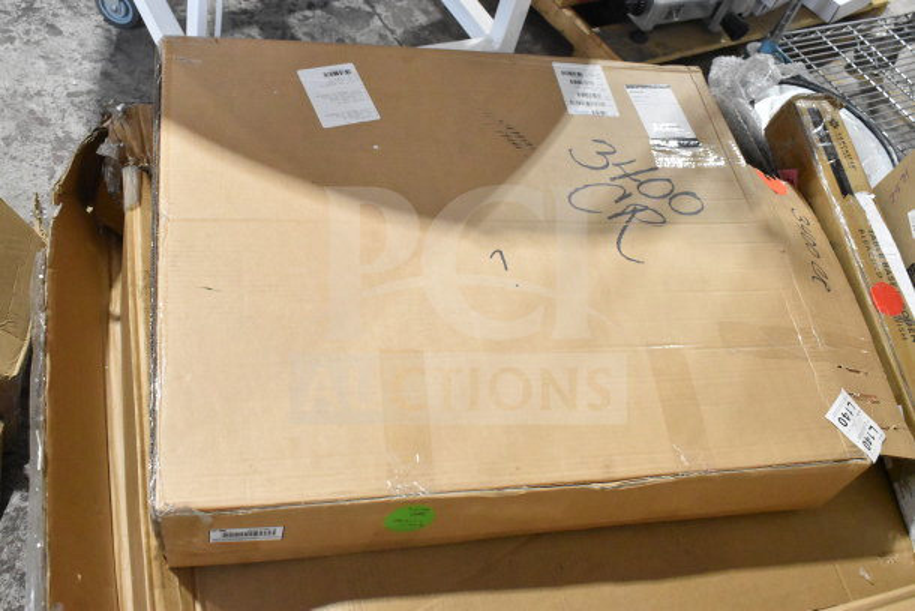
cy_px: 306
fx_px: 915
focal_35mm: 36
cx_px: 458
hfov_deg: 53.1
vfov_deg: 36.9
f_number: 8
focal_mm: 24
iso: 6400
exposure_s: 1/250
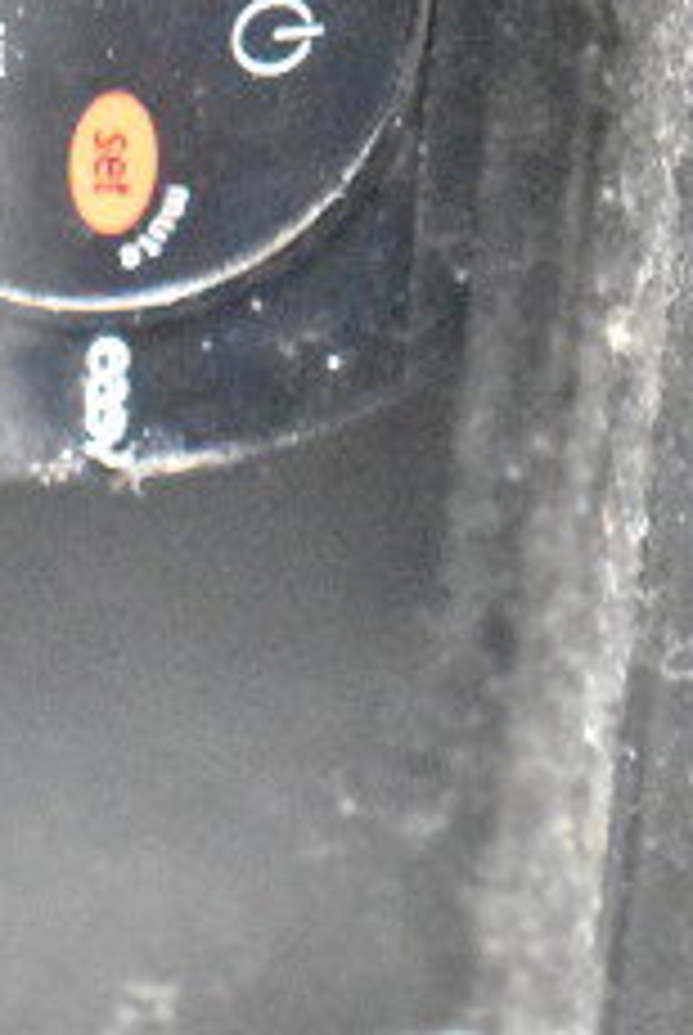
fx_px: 3771
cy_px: -398
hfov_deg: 10.5
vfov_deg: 14.8
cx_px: 207
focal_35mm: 131
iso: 25600
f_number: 3.8
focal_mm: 22
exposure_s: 1/8
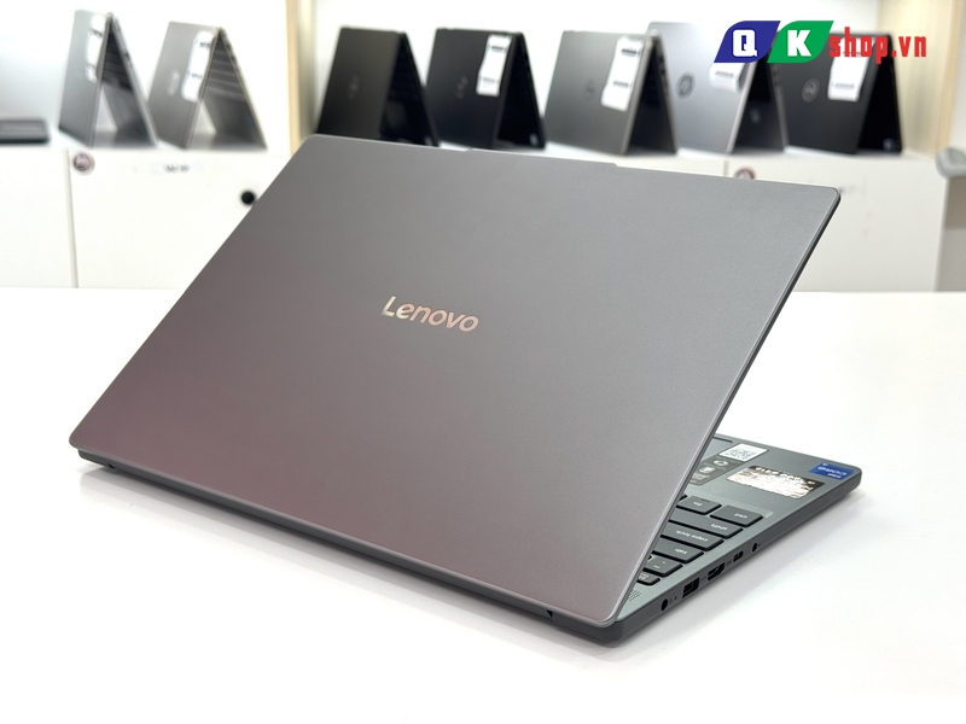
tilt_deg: -15.4
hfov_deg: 39.7
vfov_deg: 30.3
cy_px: 362
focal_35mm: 48
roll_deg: +0.3
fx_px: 1339
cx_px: 483
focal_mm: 6.76
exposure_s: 1/100
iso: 50
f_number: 1.78
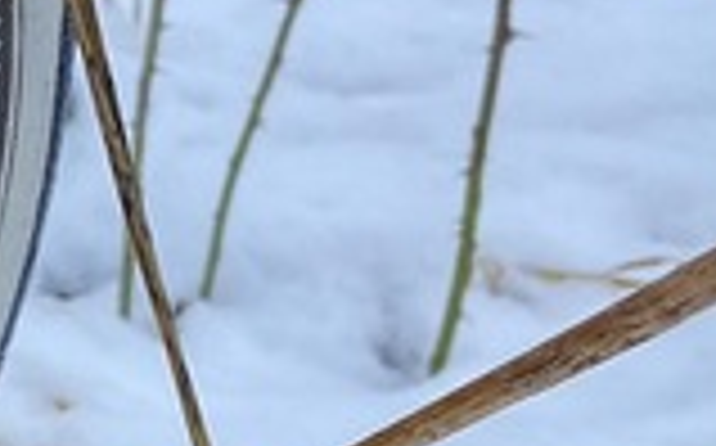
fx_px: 2709
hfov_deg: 12.0
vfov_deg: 9.4
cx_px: -1027
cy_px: 279
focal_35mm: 139
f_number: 1.8
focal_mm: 4.25
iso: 40
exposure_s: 1/122
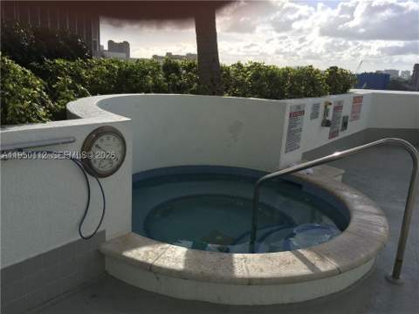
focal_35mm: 29
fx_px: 351
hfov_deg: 61.7
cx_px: 210
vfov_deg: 48.2
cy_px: 157
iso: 32
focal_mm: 4.15
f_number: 2.2
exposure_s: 1/3165
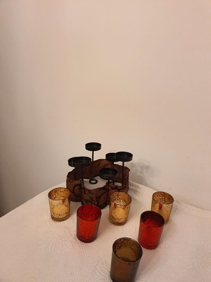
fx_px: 211
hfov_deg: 53.1
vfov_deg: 67.3
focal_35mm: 26
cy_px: 141
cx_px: 106
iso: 200
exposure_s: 1/50
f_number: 1.5
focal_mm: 4.3
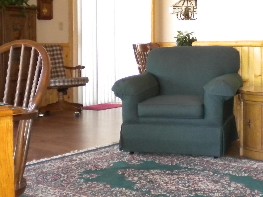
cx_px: 172
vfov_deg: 22.5
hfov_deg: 29.6
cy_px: 66
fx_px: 494
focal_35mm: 65
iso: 437
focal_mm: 6.3
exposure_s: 1/30
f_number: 3.1
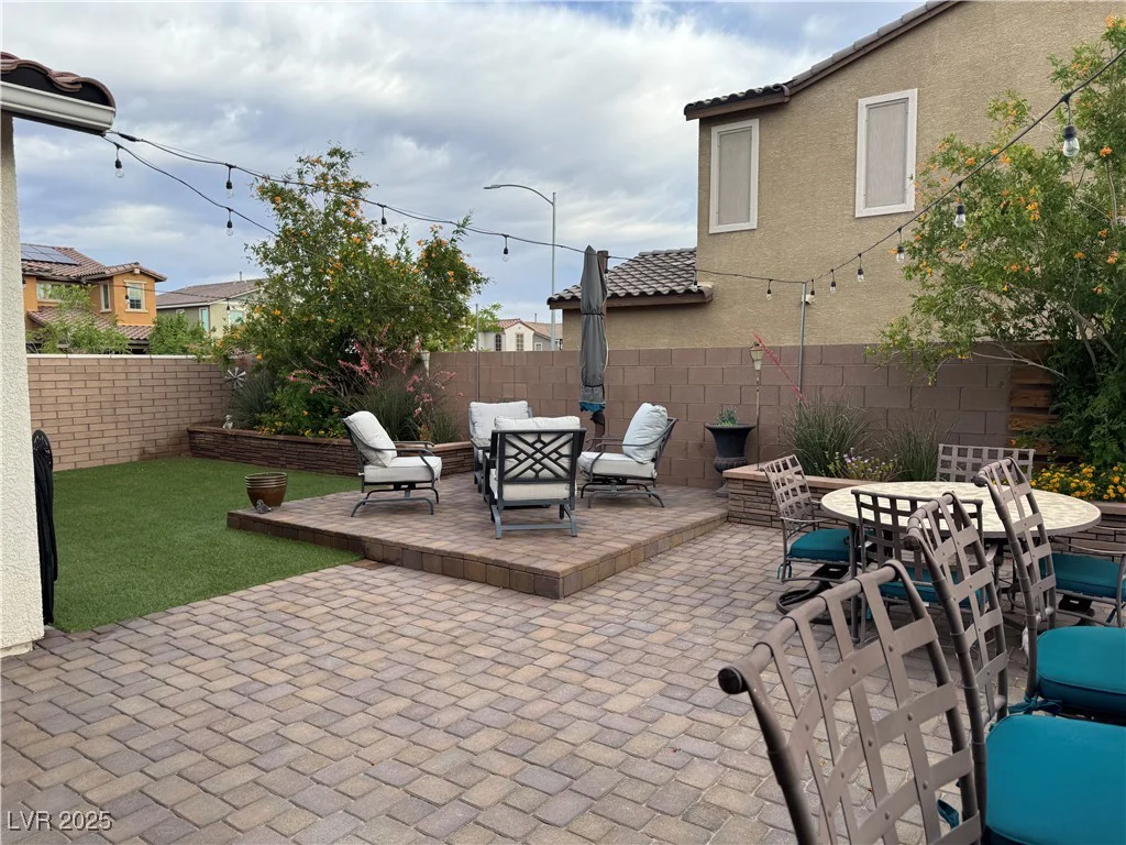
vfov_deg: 56.8
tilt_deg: -5.6
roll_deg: +0.4
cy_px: 422
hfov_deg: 71.6
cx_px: 563
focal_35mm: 24
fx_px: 781
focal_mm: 6.76
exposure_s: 1/1094
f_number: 1.78
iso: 80
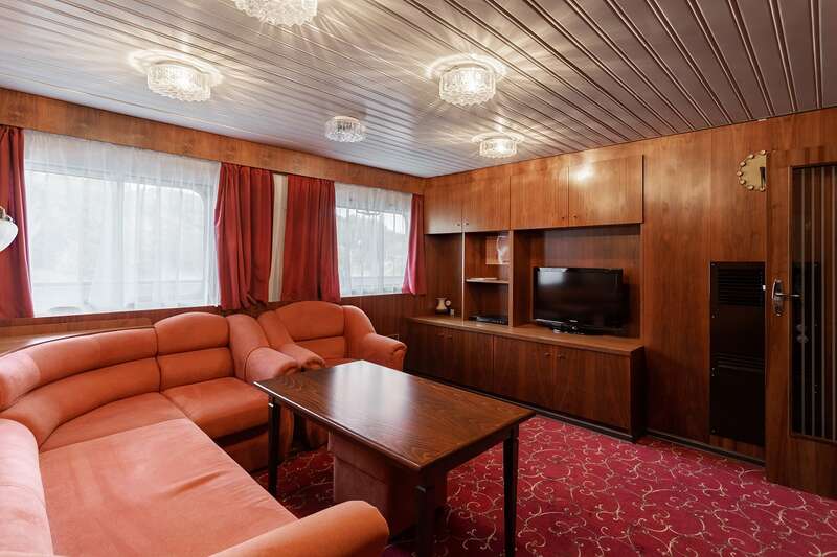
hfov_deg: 93.3
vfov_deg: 70.4
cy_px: 278
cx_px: 418
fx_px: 395
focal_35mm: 17
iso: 200
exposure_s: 1/6
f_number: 8
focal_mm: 17
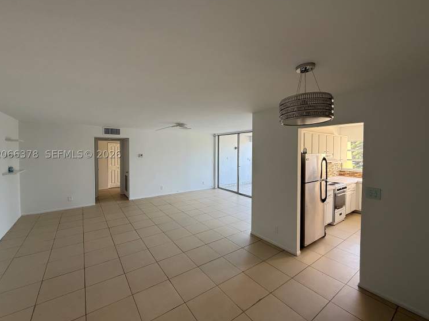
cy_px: 154
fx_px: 186
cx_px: 209
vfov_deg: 81.7
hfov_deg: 98.2
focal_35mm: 15
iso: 125
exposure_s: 1/99
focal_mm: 2.22
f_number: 2.2
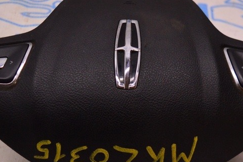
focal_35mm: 70
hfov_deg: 28.9
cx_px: 126
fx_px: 472
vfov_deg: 19.3
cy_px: 120
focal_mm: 22
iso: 1600
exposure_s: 1/400
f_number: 4
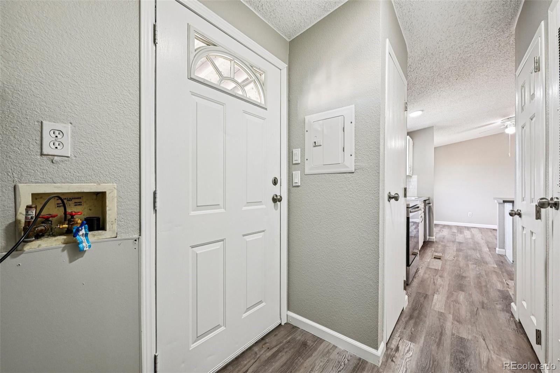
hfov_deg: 104.3
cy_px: 186
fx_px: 218
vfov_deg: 81.2
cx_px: 280
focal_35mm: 14
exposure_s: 1/8
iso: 400
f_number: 11
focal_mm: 14
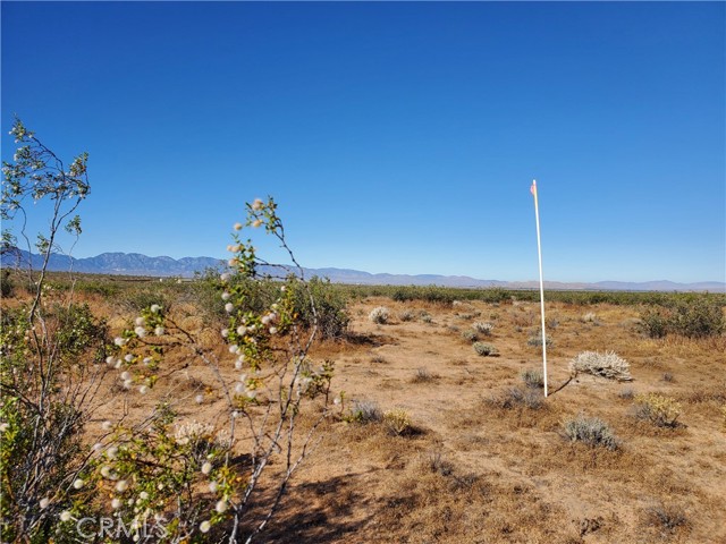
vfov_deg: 53.1
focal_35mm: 26
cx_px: 363
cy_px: 272
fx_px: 545
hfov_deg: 67.3
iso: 50
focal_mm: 4.3
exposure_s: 1/2198
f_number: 2.4
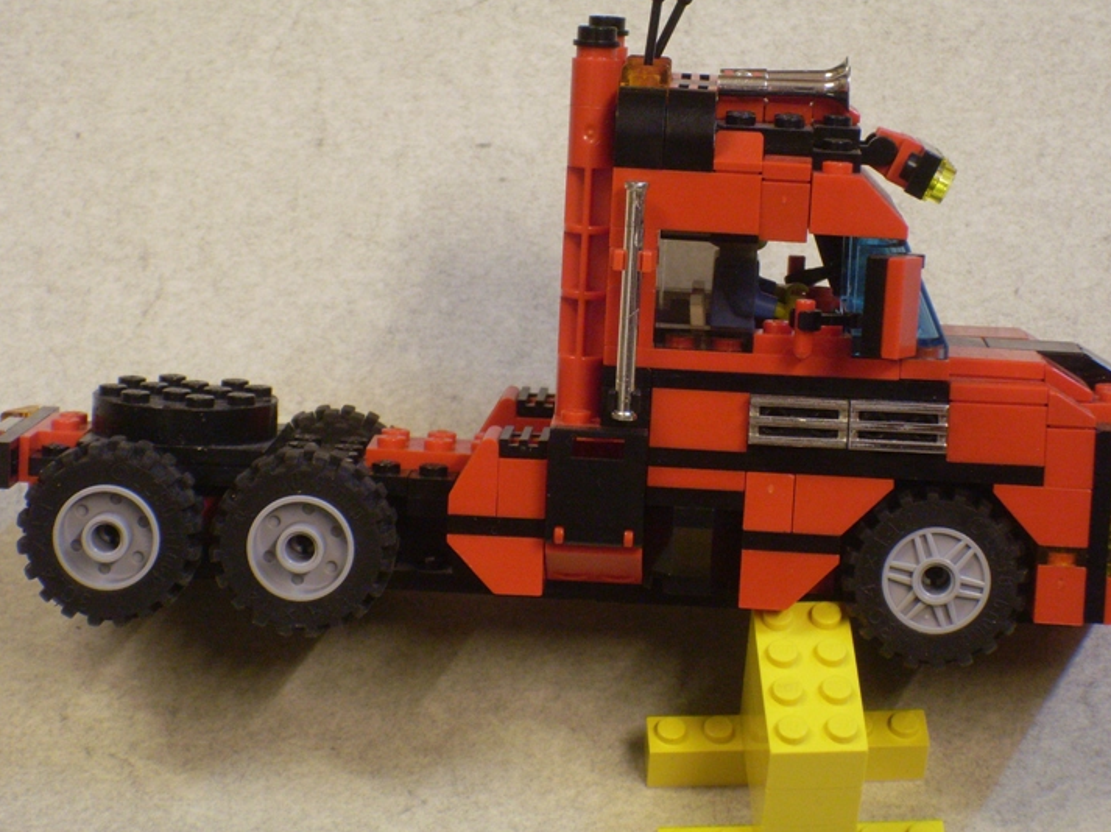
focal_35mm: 128
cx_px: 559
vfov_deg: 11.6
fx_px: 4106
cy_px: 366
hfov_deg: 15.4
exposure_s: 1/6
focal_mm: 18.9
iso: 200
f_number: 5.6
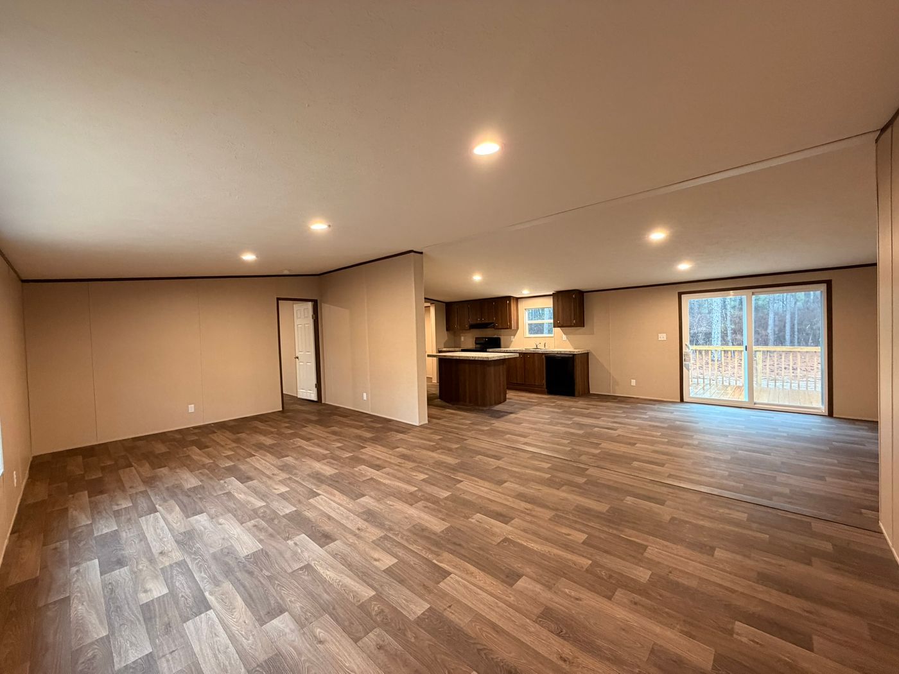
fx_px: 364
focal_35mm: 14
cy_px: 337
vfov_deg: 85.7
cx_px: 450
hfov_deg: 102.1
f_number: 2.2
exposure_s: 1/60
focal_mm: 2.22
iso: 400
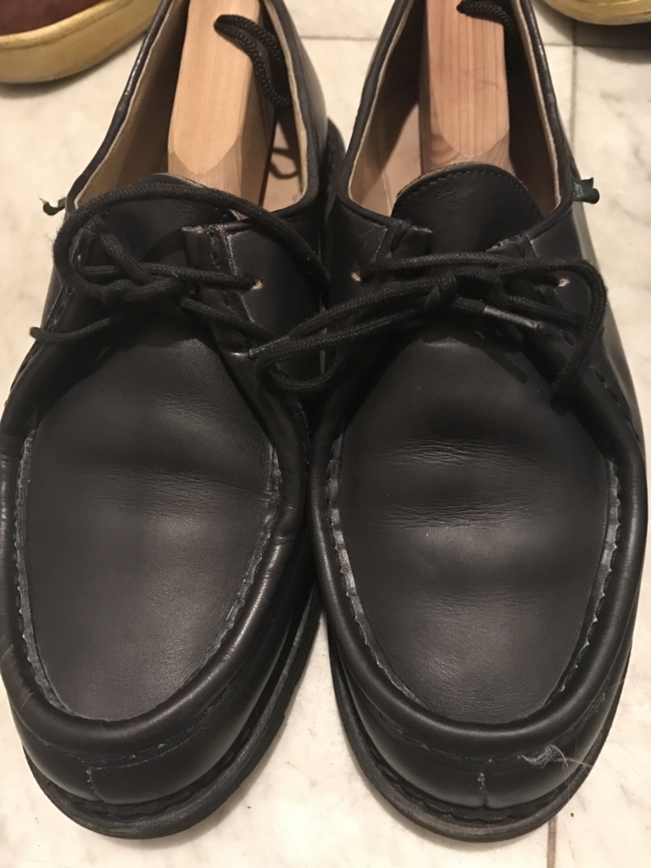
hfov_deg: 49.7
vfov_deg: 63.4
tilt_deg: -62.4
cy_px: 434
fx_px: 702
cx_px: 326
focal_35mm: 28
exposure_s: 1/4
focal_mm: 3.99
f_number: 1.8
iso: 160
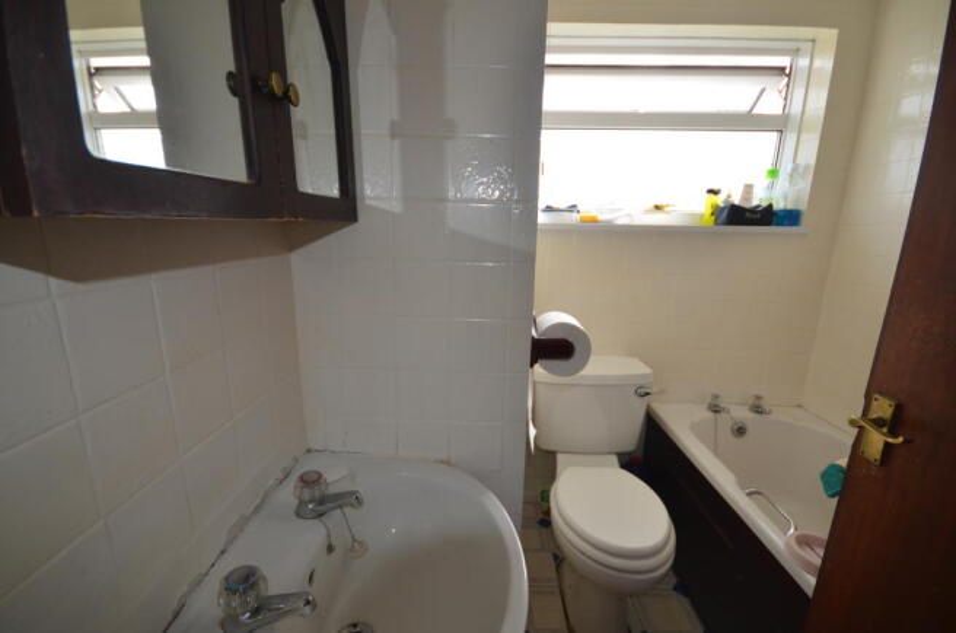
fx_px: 397
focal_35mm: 15
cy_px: 316
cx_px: 478
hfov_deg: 100.5
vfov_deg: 77.0
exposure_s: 1/125
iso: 200
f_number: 4
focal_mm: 10
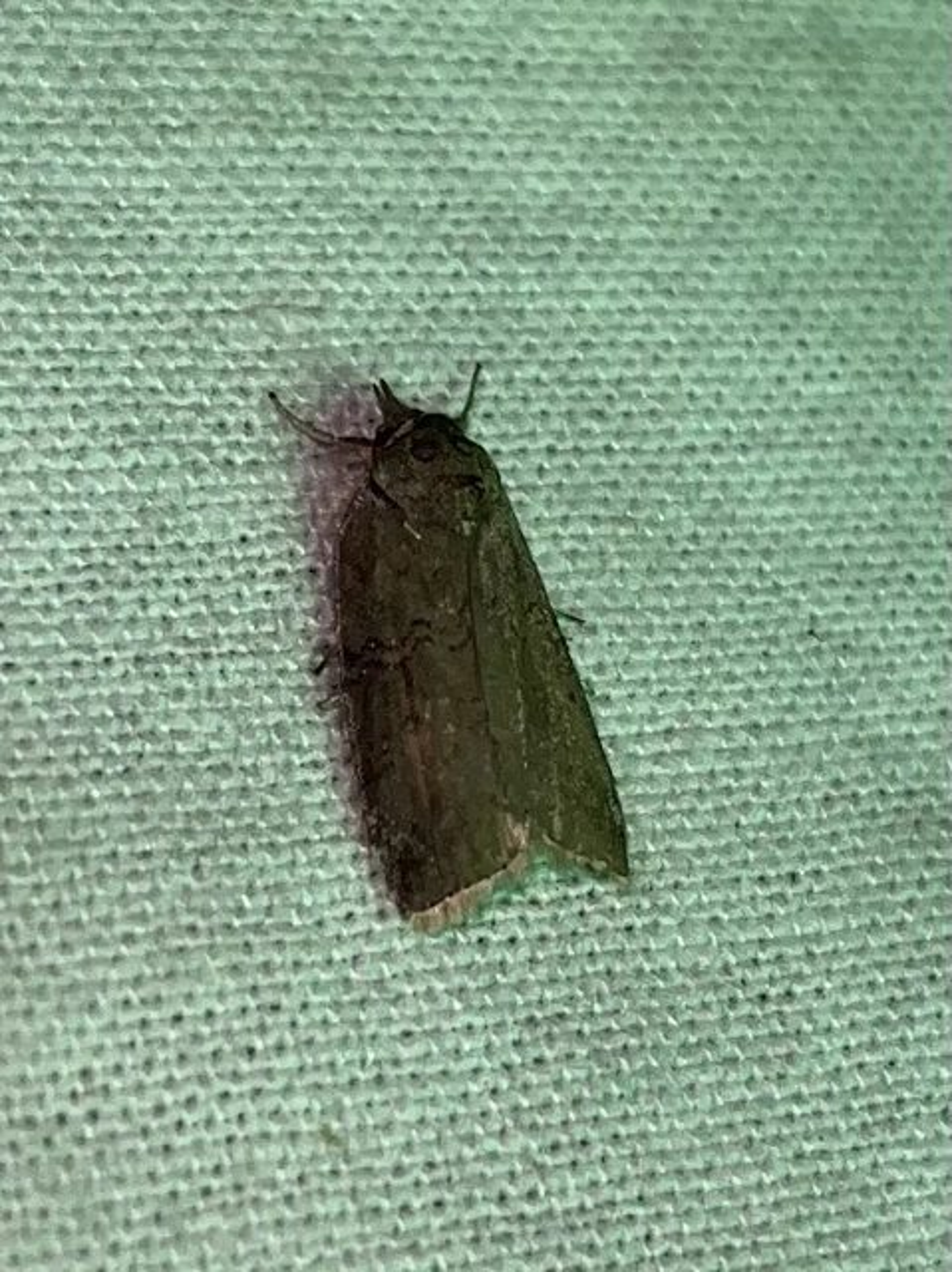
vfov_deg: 67.3
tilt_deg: +17.5
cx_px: 476
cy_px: 636
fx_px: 955
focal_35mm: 26
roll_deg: +7.3
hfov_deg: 53.0
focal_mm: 5.1
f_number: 1.6
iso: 32
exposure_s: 1/82
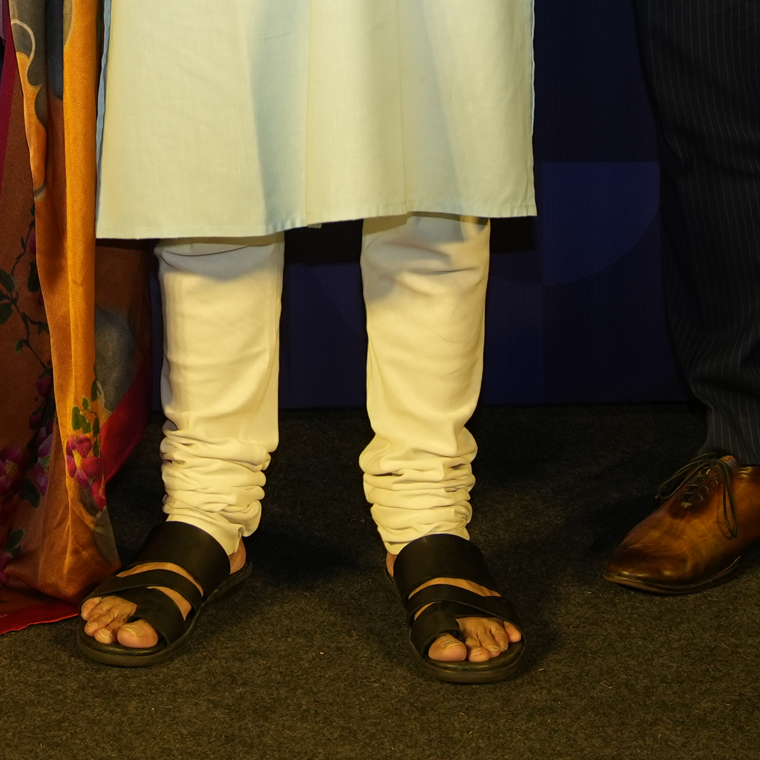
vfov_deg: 11.4
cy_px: -344
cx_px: -77
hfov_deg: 11.6
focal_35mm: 148
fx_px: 3676
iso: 500
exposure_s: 1/250
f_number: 3.5
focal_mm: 36
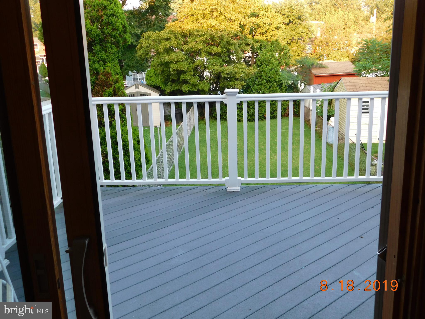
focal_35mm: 36
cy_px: 160
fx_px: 442
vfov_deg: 39.7
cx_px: 212
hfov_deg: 51.4
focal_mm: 6.3
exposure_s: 1/50
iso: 125
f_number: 3.5
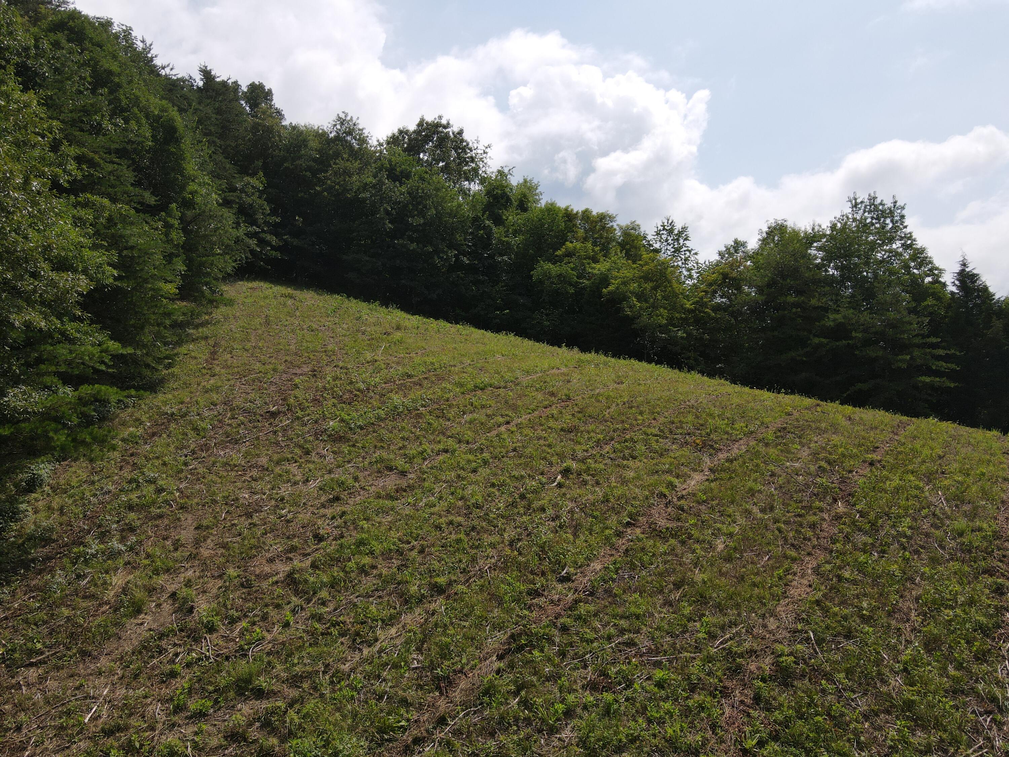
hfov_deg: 71.6
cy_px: 378
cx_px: 504
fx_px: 700
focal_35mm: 24
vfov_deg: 56.8
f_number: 2.8
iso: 100
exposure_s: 1/1000
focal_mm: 4.5
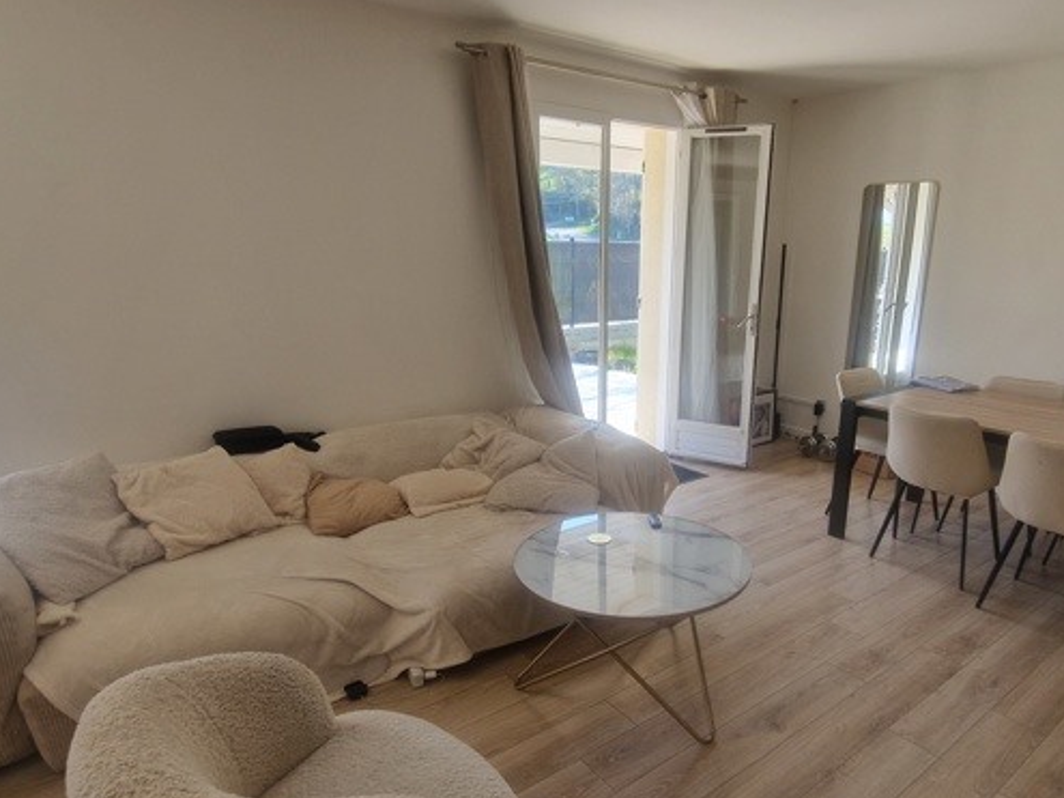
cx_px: 641
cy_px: 432
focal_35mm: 21
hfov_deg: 78.1
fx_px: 645
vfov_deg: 63.3
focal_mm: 2.2
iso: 80
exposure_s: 1/100
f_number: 2.2
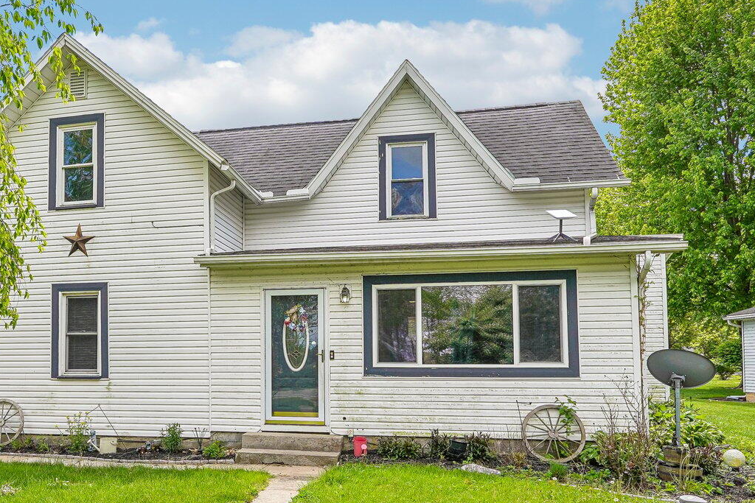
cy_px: 330
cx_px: 248
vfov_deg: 40.7
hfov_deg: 57.4
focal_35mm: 32
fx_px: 671
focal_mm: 16
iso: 100
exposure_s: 1/250
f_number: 8
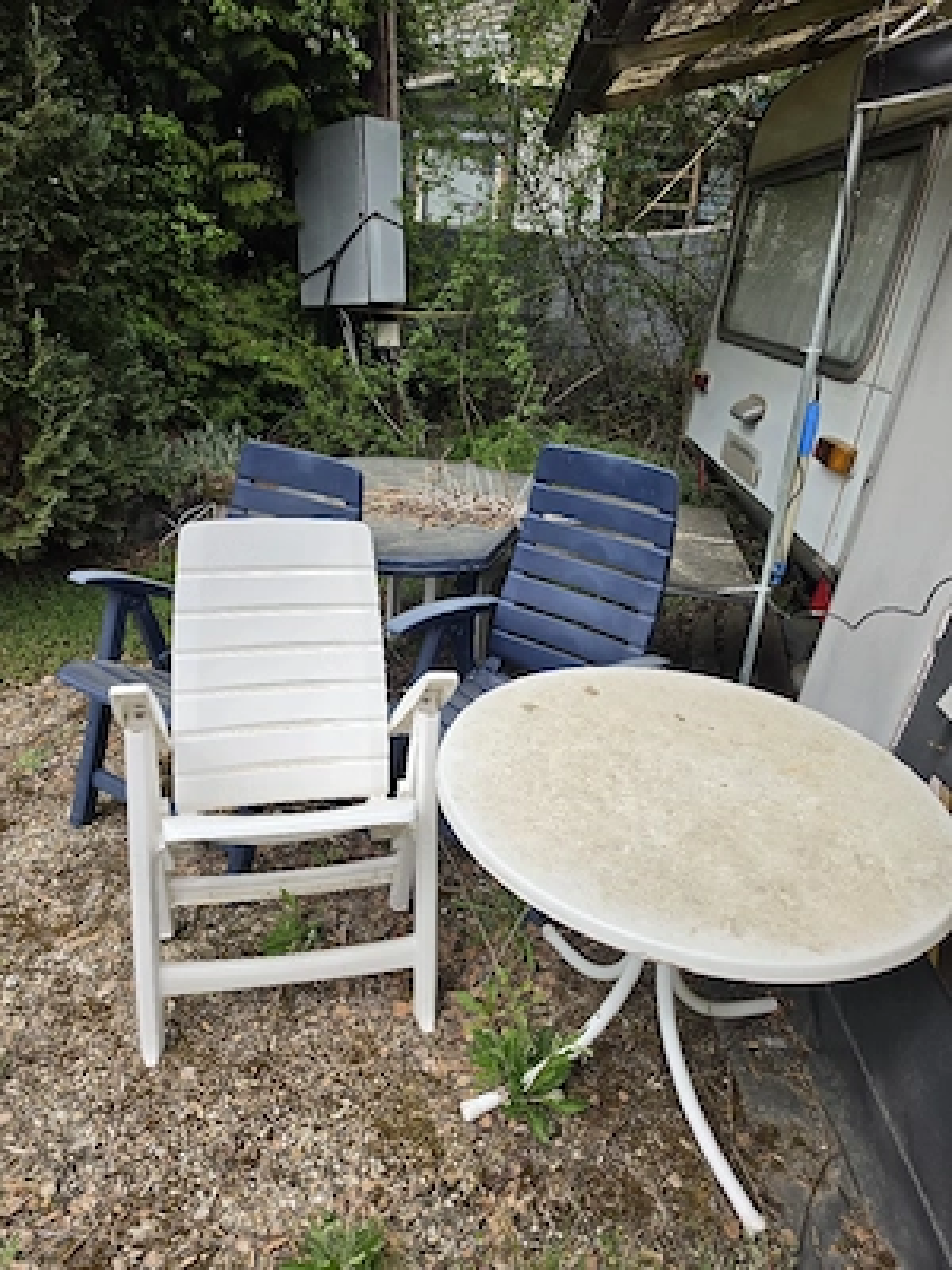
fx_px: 843
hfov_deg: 58.9
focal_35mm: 23
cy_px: 635
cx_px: 476
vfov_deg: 73.9
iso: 64
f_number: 1.4
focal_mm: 6.5
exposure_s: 1/5000
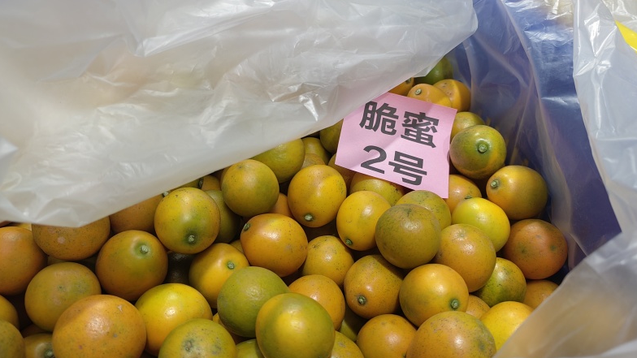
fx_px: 507
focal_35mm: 30
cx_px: 320
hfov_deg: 64.3
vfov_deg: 38.9
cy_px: 191
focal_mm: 5.52
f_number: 1.9
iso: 100
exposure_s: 1/100
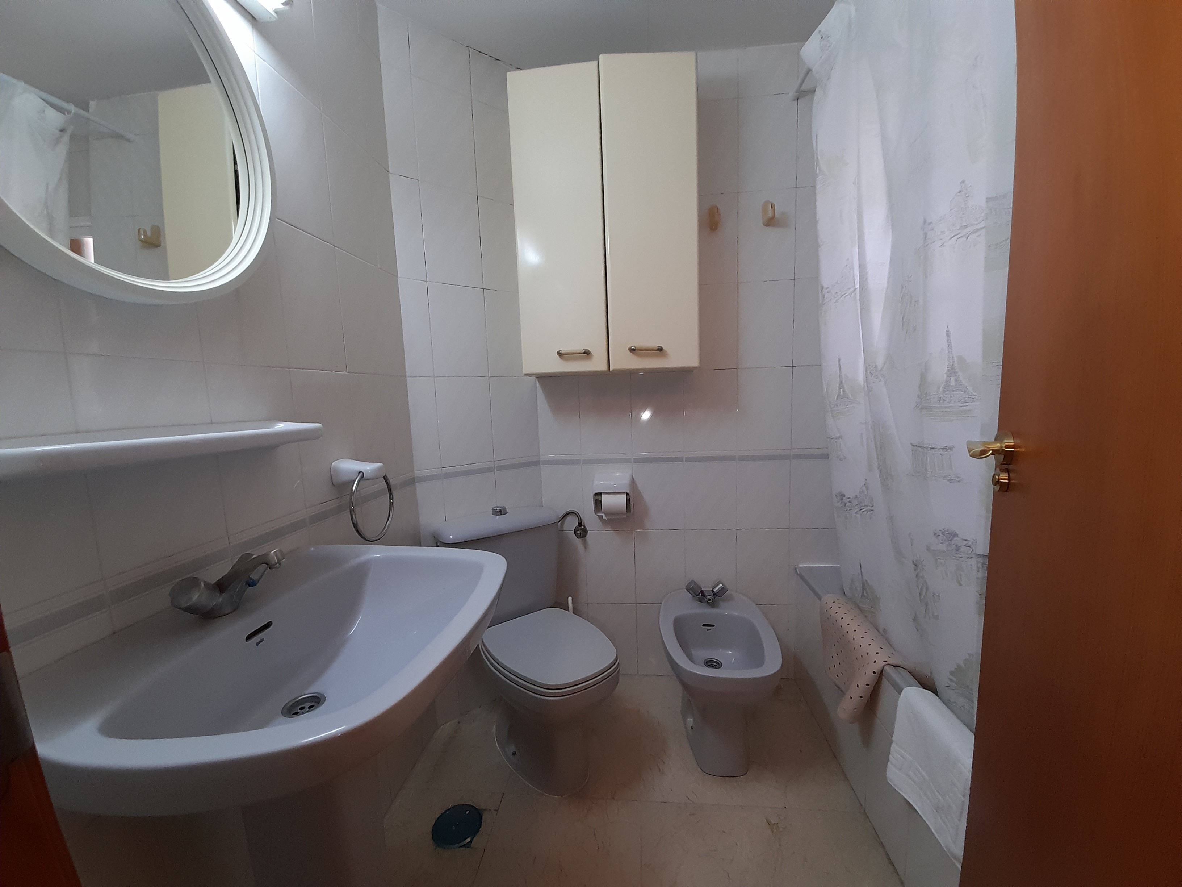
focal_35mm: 13
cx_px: 591
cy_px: 444
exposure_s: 1/25
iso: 160
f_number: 2.2
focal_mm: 1.42
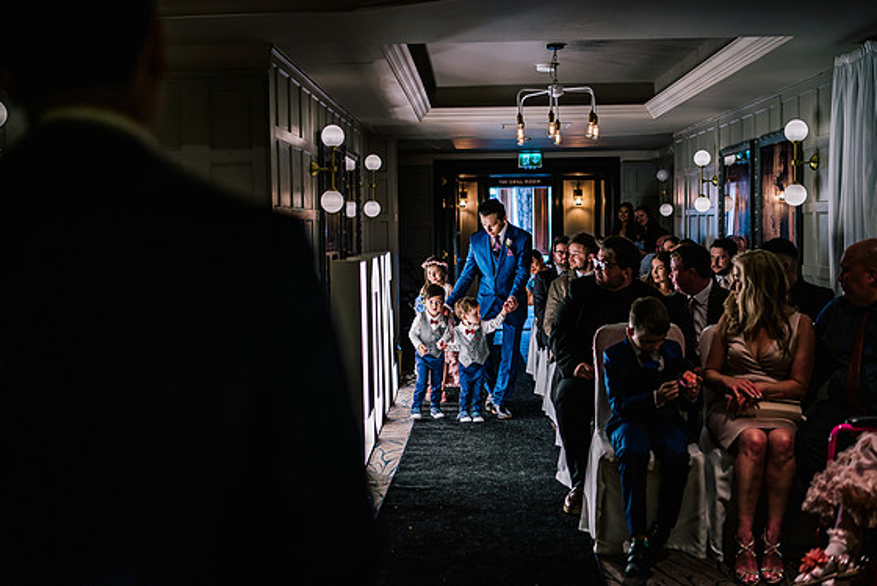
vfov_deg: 36.0
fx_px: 902
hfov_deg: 51.9
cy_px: 300
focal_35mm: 37
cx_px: 443
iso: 400
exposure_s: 1/250
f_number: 1.6
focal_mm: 35
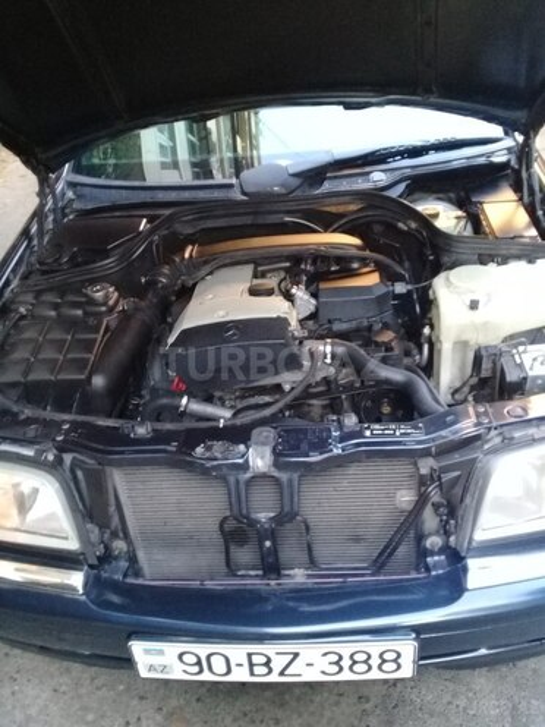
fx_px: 651
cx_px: 272
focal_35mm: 31
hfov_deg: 45.4
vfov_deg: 58.4
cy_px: 364
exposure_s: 1/17
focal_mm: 3.3
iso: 250
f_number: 2.2
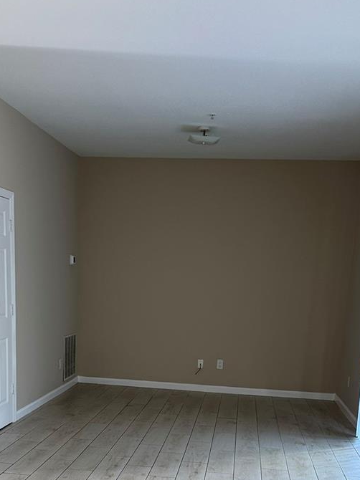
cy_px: 398
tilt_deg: -11.1
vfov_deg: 41.6
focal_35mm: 43
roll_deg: -3.4
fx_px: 597
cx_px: 148
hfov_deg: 33.5
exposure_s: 1/120
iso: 160
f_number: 1.78
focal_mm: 6.86
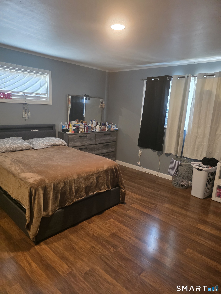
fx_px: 196
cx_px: 110
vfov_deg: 73.9
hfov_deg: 58.9
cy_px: 147
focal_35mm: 23
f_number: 1.7
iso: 1000
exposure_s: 1/120
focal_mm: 6.3
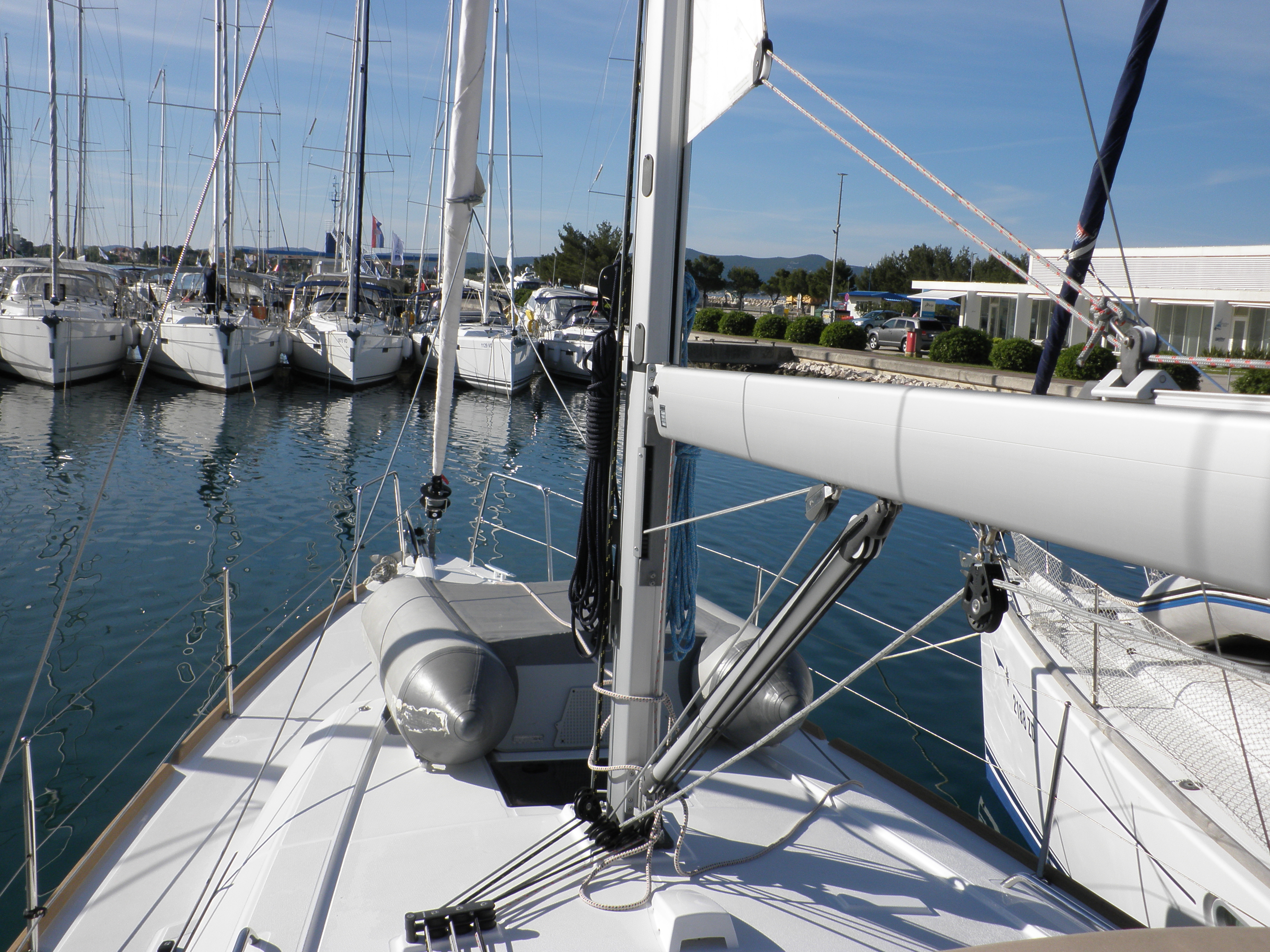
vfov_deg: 39.7
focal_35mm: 36
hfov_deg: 51.4
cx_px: 635
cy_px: 476
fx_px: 1321
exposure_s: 1/500
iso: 64
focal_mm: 6.3
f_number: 5.6
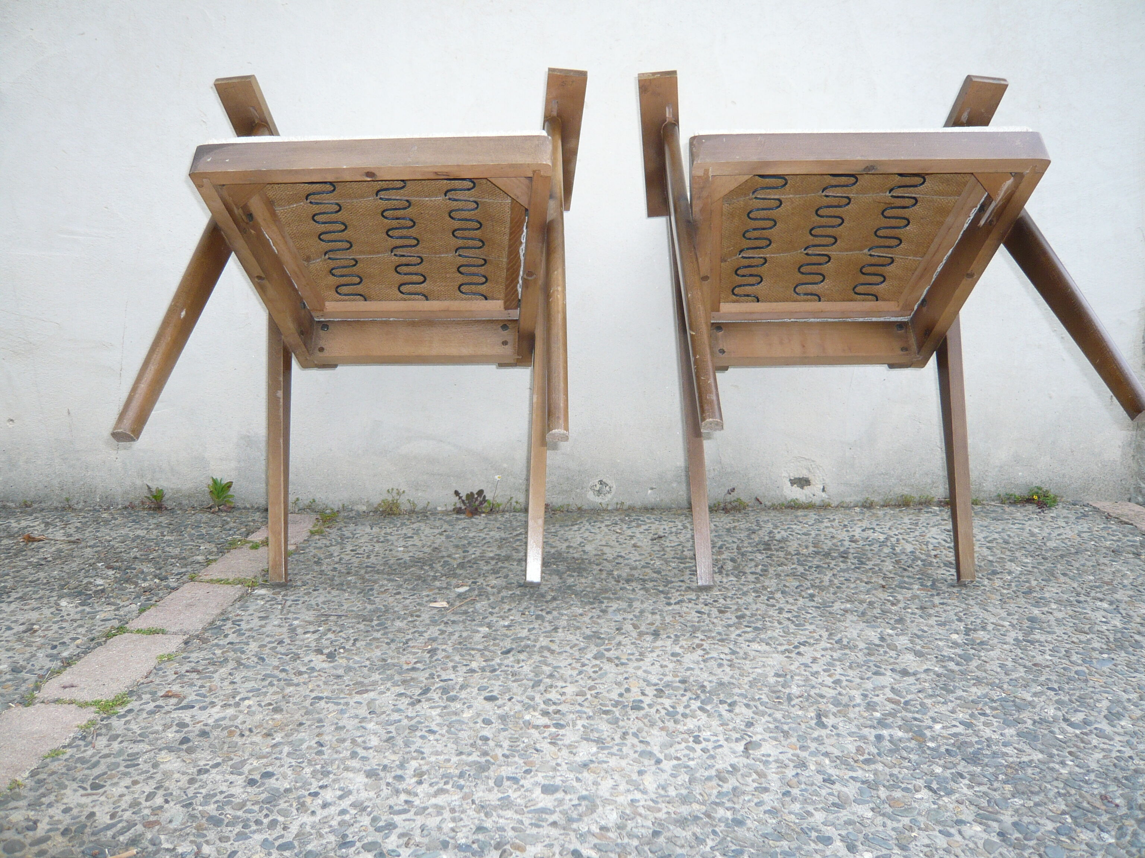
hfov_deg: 63.4
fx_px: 926
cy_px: 429
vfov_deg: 49.7
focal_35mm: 28
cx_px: 572
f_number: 2.8
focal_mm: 4.6
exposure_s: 1/200
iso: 100
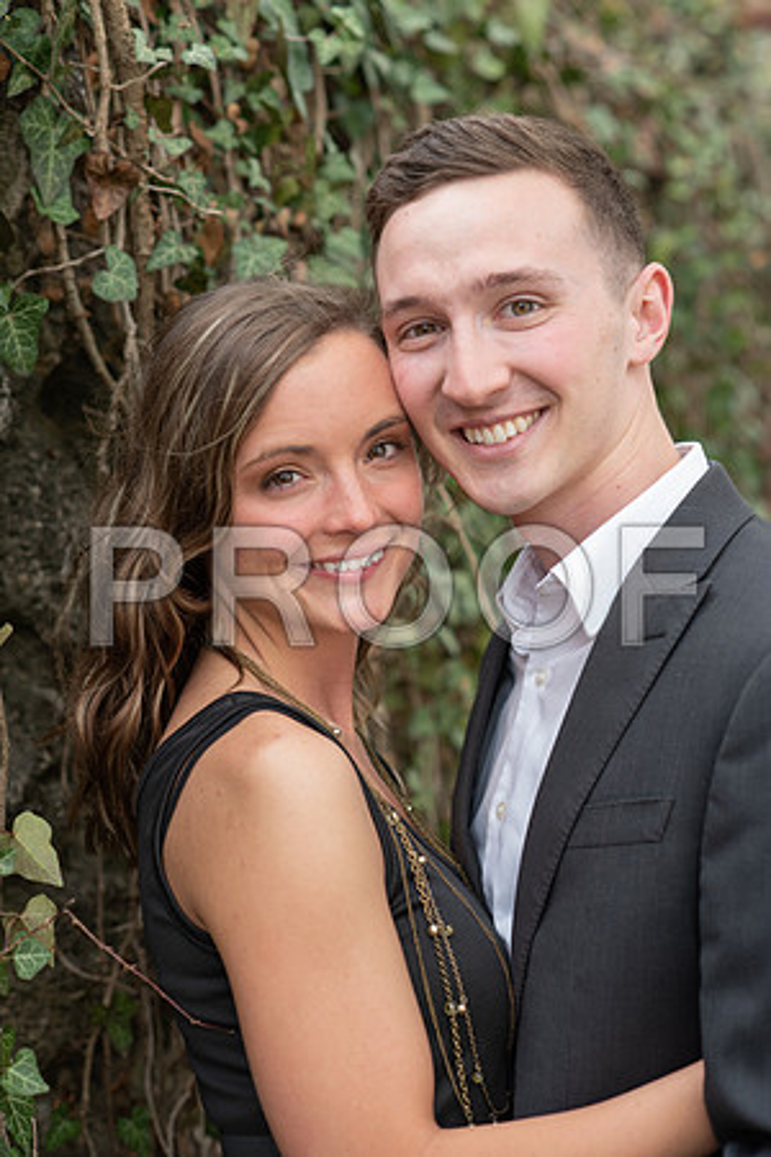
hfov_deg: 16.1
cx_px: 386
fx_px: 2730
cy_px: 578
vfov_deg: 23.9
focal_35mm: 85
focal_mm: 85
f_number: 4.5
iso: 320
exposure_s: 1/320
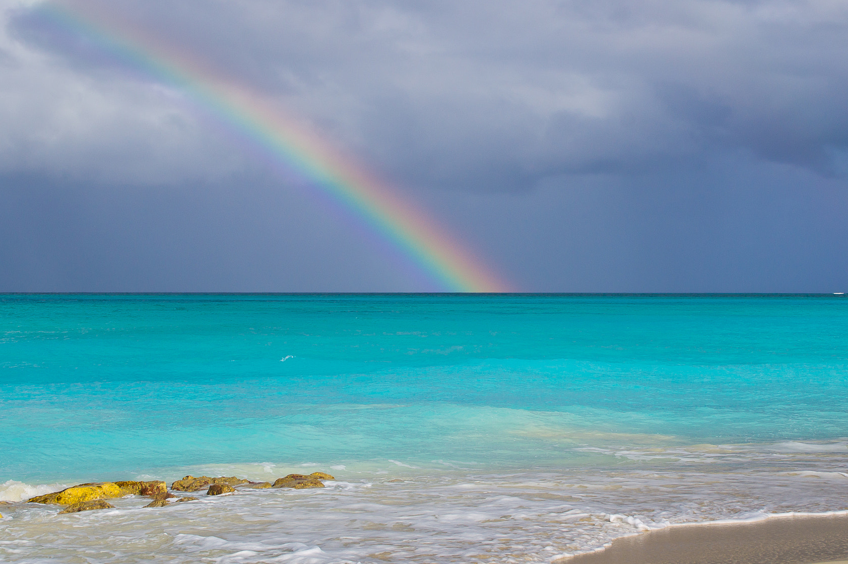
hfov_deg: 27.7
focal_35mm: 73
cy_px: 268
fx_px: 1718
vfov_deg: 18.6
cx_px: 424
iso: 100
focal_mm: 40
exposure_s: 1/320
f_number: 11
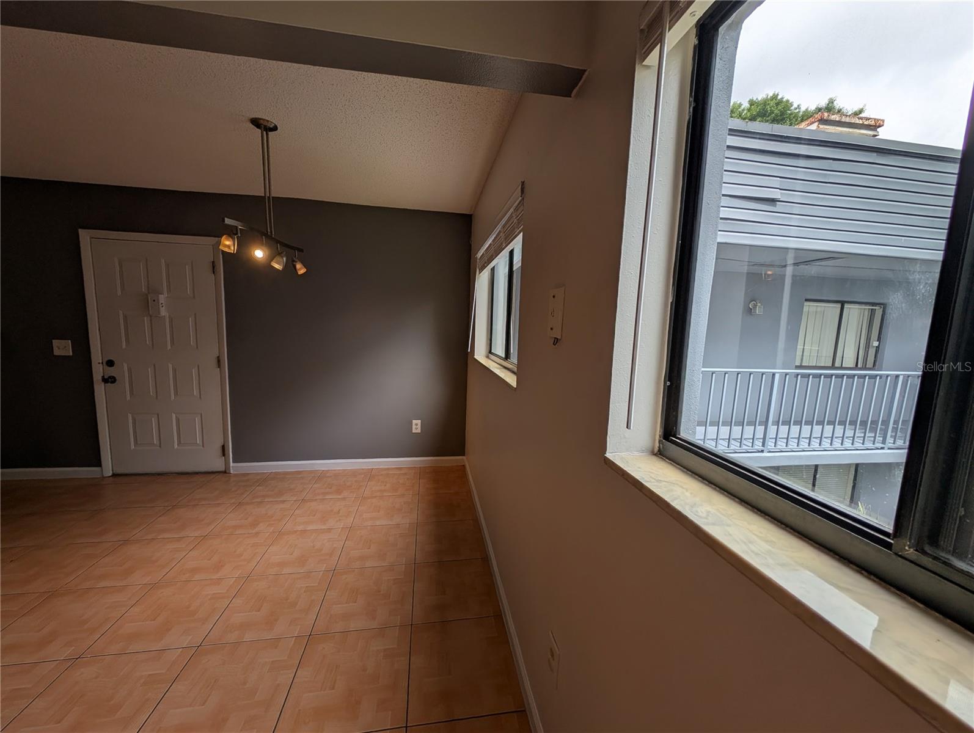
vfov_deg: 94.6
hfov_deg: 110.5
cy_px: 366
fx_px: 338
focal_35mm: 12
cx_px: 487
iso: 33
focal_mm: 2.23
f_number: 1.95
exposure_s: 1/635
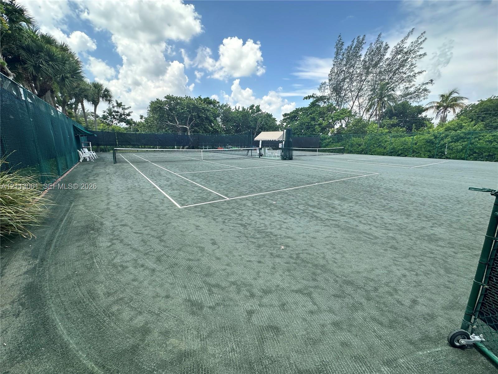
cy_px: 187
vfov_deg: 85.7
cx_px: 249
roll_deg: -0.6
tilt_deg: -11.9
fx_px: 201
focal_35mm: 14
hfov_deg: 102.1
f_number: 2.2
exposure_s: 1/532
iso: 40
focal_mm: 2.22
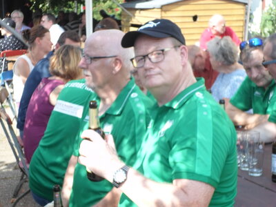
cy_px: 104
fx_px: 646
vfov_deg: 18.2
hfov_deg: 24.1
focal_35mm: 81
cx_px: 138
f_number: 4.7
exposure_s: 1/90
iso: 80
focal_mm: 14.6
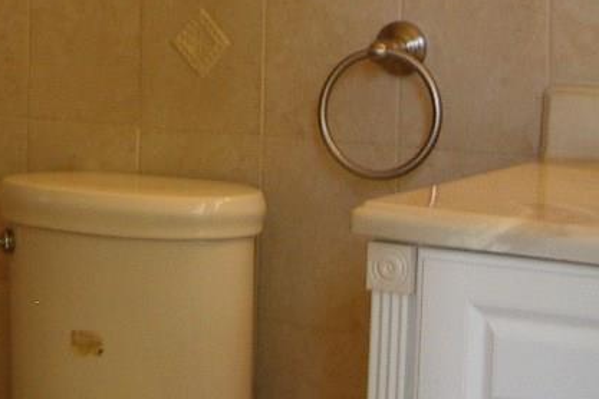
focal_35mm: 97
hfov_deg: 20.3
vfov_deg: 13.9
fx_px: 1614
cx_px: -19
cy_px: -14
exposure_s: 1/30
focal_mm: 5.8
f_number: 2.6
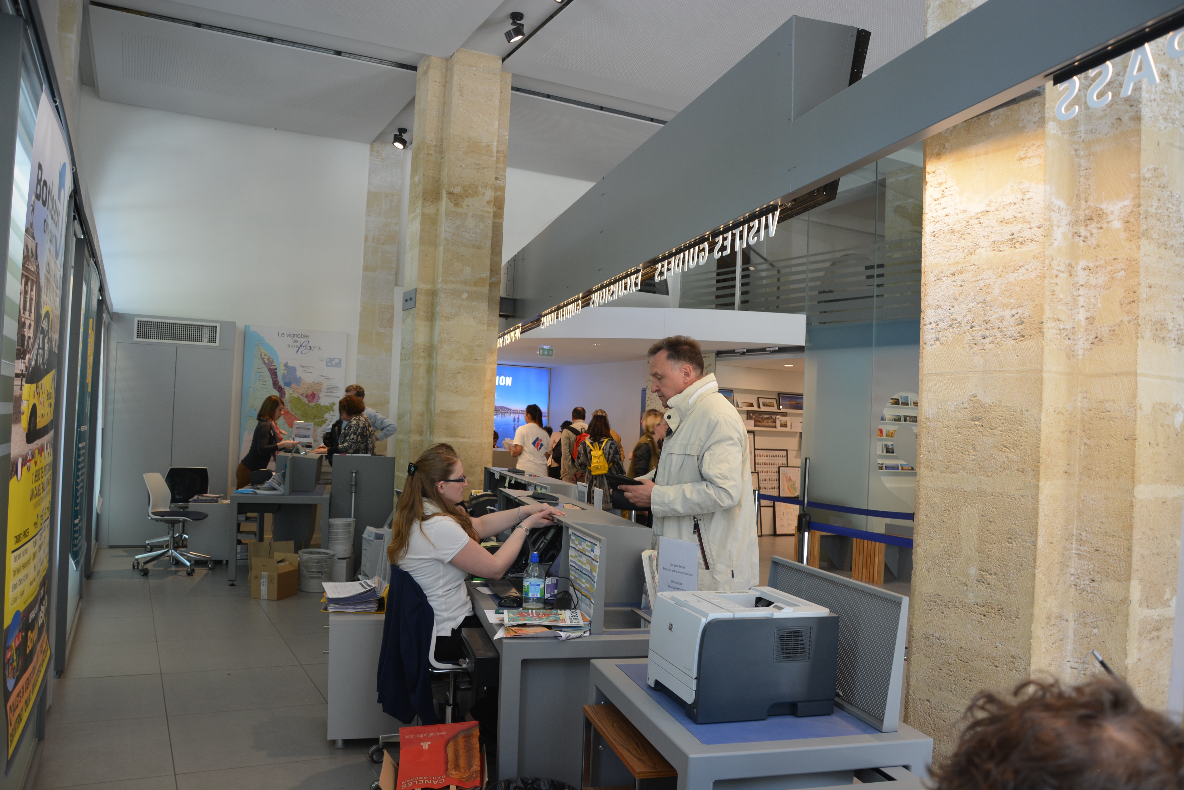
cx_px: 592
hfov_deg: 67.4
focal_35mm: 27
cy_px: 395
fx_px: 888
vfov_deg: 48.0
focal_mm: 18
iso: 400
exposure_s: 1/80
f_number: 4.5
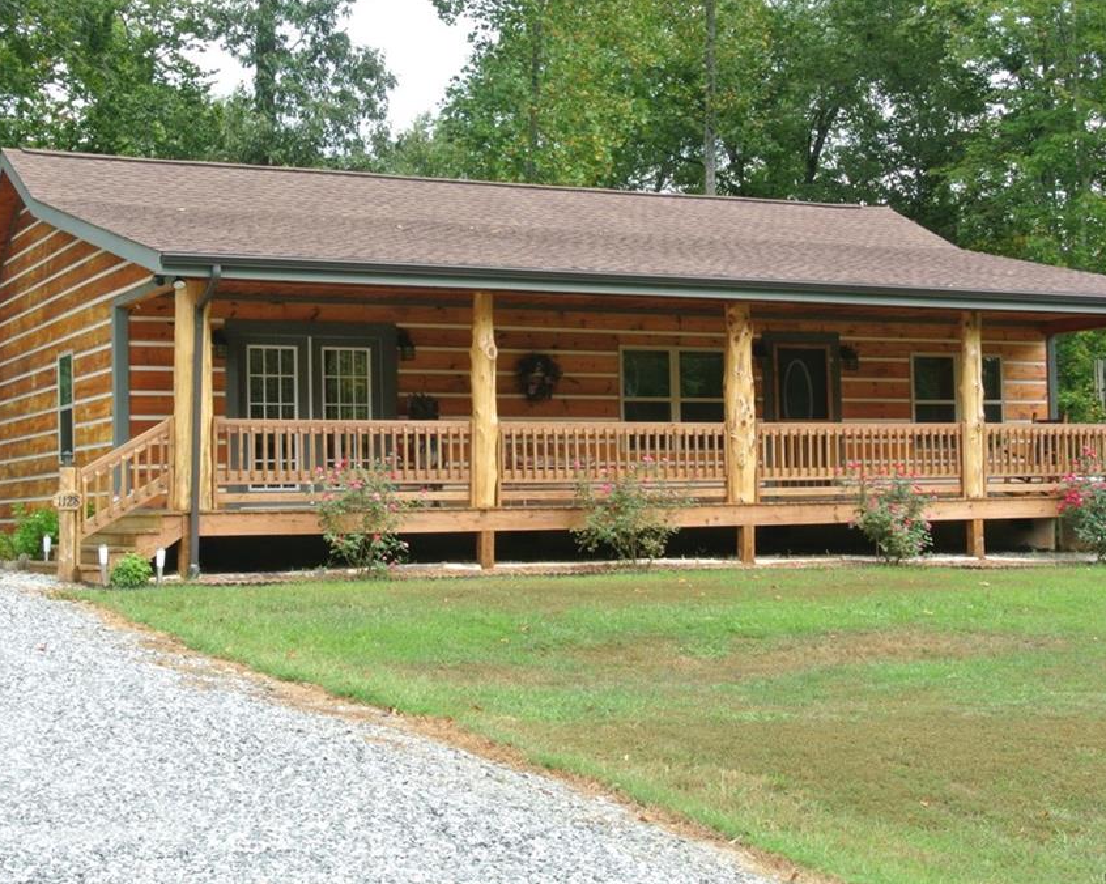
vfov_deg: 26.2
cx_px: 574
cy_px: 442
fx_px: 1898
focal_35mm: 58
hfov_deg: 32.5
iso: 400
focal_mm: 18.9
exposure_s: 1/60
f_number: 14
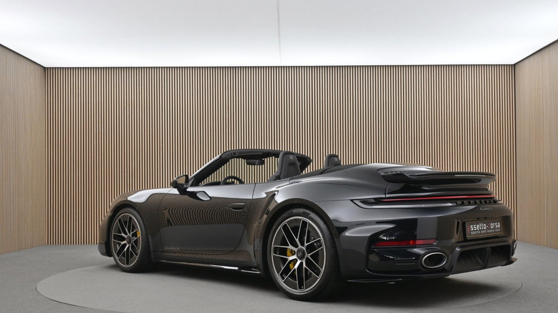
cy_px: 178
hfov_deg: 46.2
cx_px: 283
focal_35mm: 44
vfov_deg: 26.9
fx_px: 655
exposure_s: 1/40
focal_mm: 27.5
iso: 500
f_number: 4.5
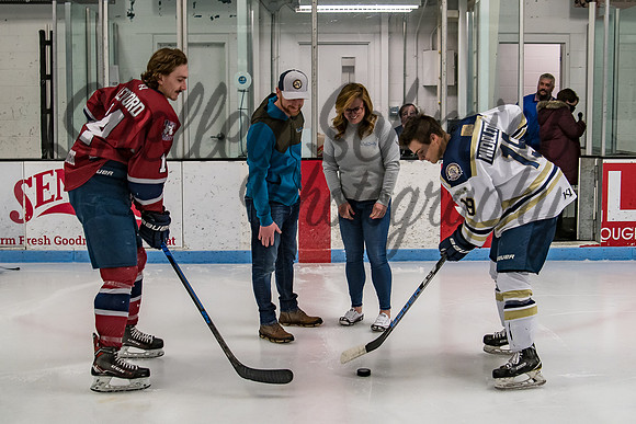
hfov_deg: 40.4
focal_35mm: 49
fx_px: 863
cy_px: 179
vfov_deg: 27.6
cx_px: 327
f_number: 4
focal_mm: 28
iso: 500
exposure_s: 1/250
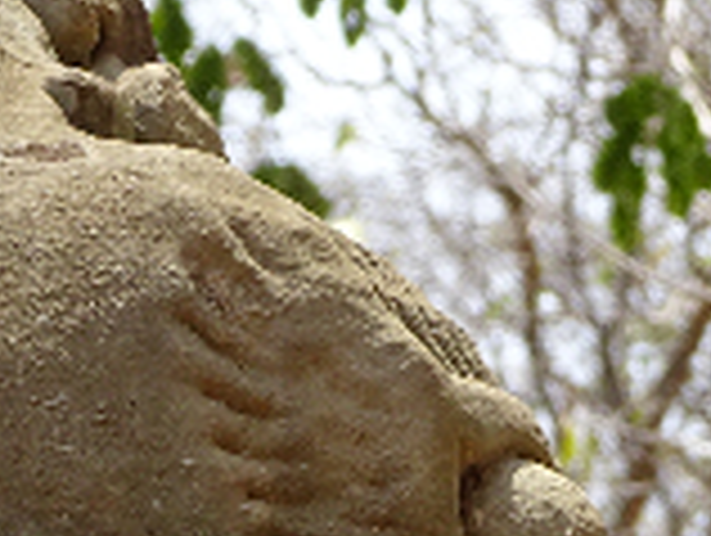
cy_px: 779
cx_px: 266
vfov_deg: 2.8
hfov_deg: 3.7
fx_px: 10903
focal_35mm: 530
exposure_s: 1/200
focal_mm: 17.97
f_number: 5
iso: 80
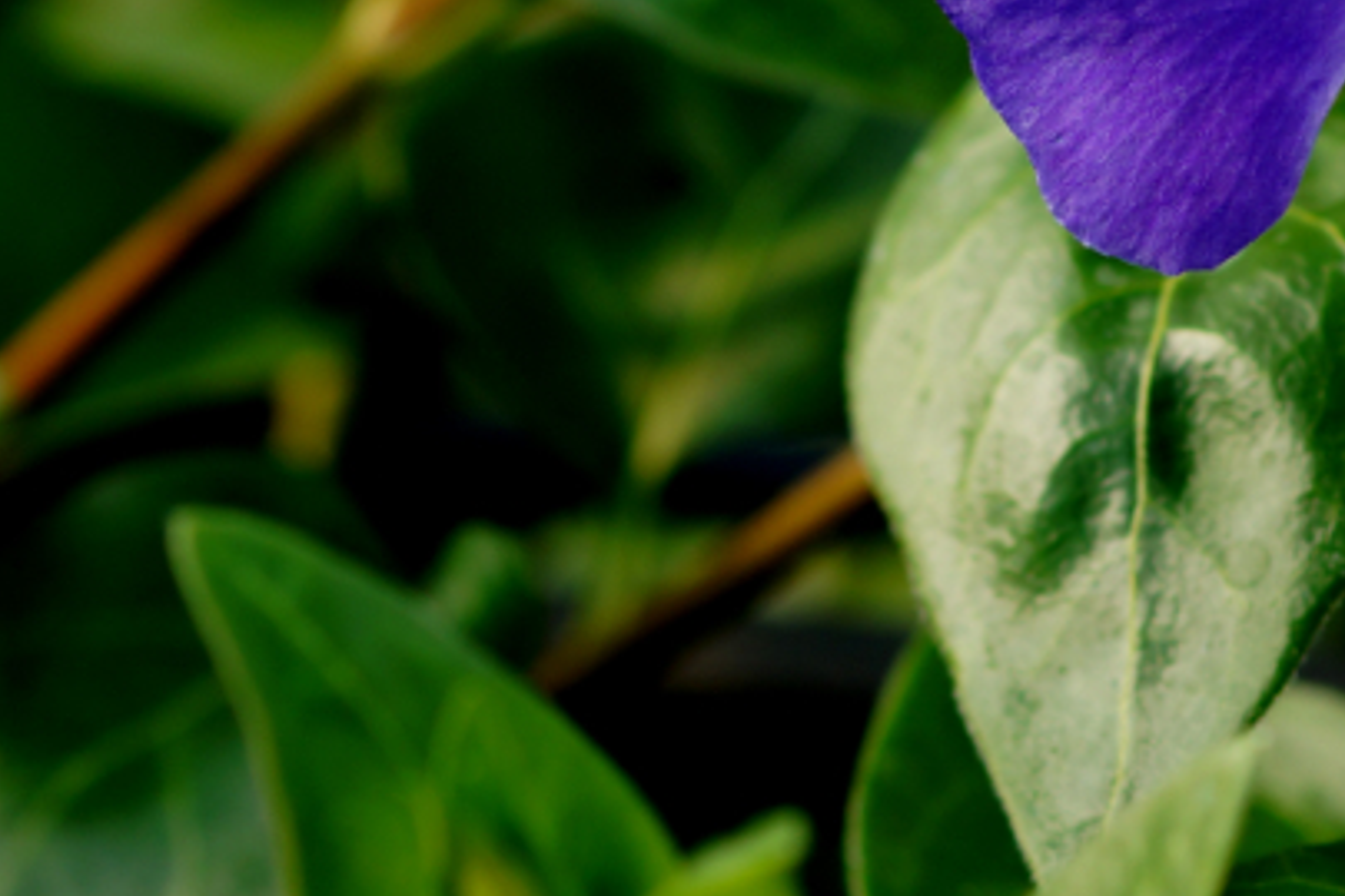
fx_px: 16587
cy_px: -83
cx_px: 913
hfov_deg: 4.6
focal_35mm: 444
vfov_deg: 3.1
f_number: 5
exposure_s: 1/200
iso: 100
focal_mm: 100
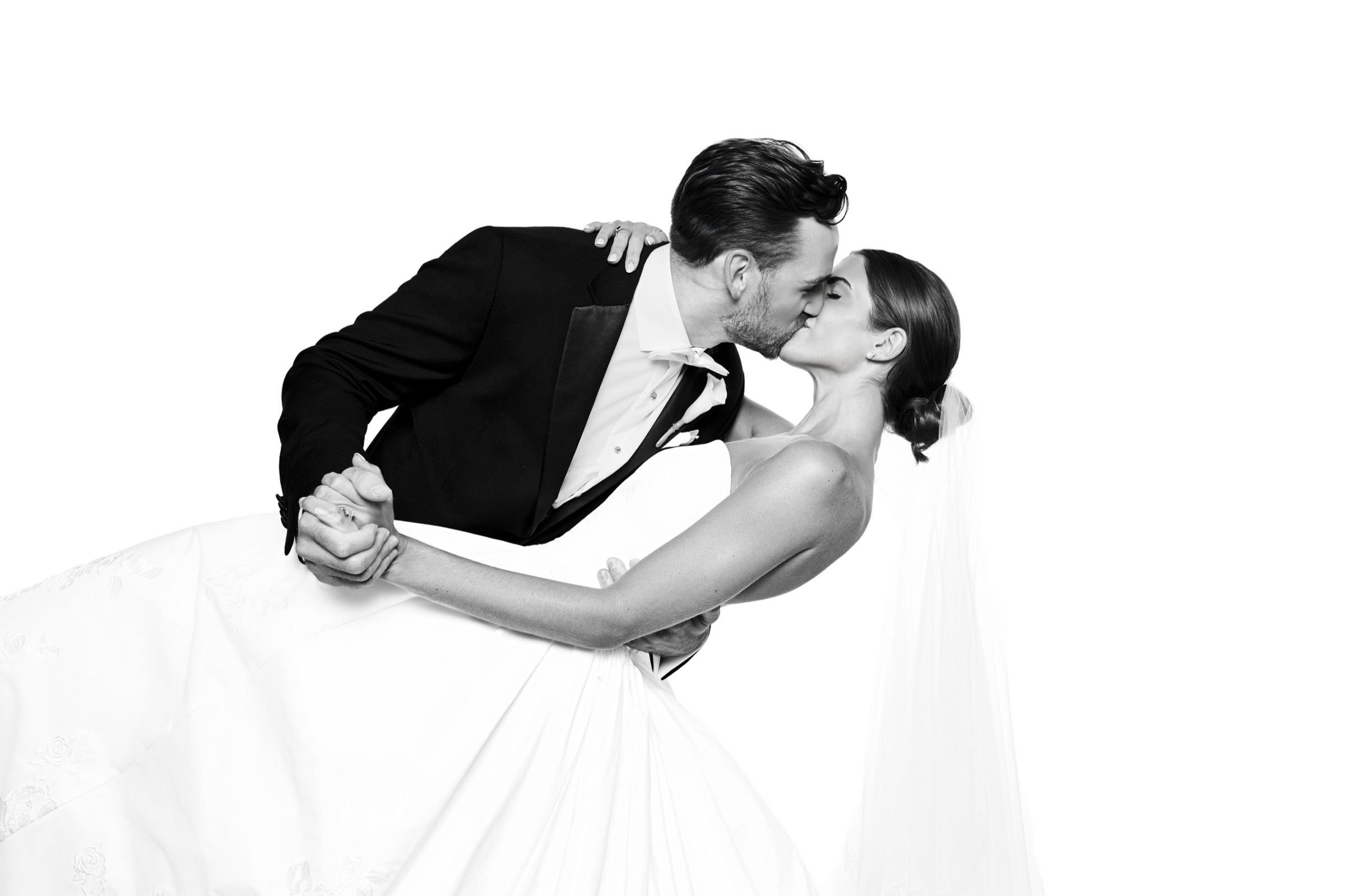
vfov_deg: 53.1
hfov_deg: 73.8
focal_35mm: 24
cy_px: 448
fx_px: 896
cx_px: 672
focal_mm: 24
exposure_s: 1/200
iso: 320
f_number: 7.1
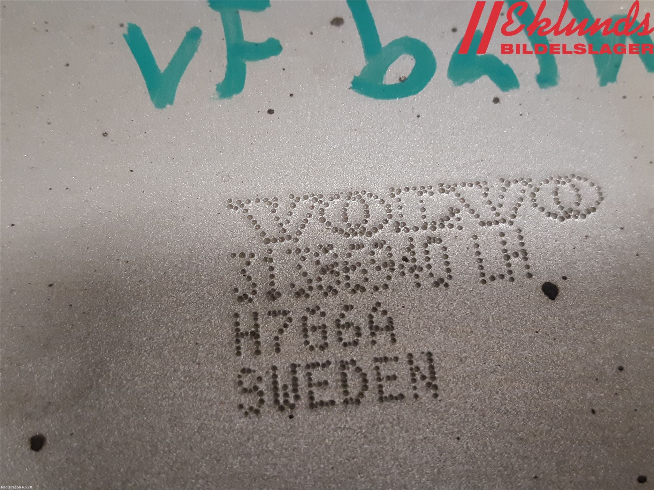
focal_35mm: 26
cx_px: 327
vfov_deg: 53.1
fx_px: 491
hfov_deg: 67.3
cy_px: 245
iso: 200
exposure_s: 1/50
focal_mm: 3.93
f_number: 1.7
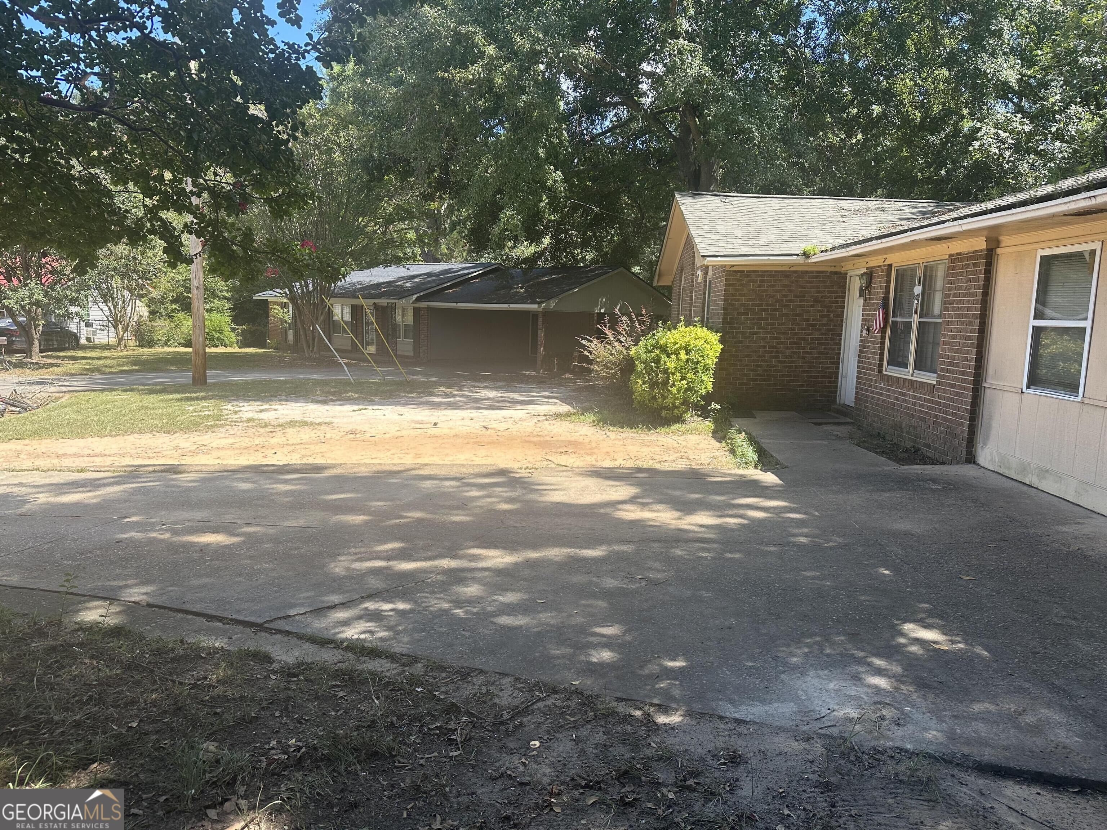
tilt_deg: -7.7
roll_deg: -2.5
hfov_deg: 71.6
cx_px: 554
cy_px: 415
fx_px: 768
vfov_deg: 56.8
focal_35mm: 24
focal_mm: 6.86
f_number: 1.78
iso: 80
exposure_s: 1/935
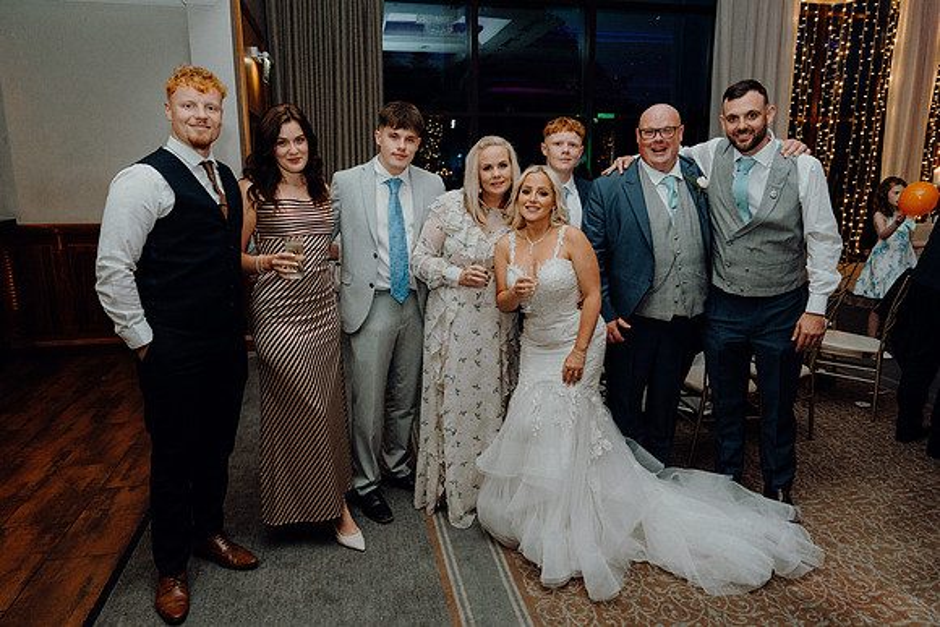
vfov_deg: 53.2
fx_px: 627
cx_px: 470
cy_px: 314
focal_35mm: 24
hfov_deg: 73.7
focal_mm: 24
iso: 2500
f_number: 3.5
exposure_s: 1/160
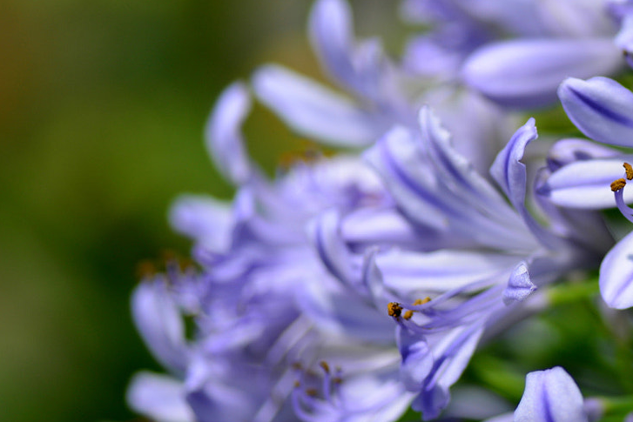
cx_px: 646
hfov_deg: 10.3
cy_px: 182
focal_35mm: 198
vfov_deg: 6.9
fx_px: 3482
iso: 200
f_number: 3.2
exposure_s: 1/4000
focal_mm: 90
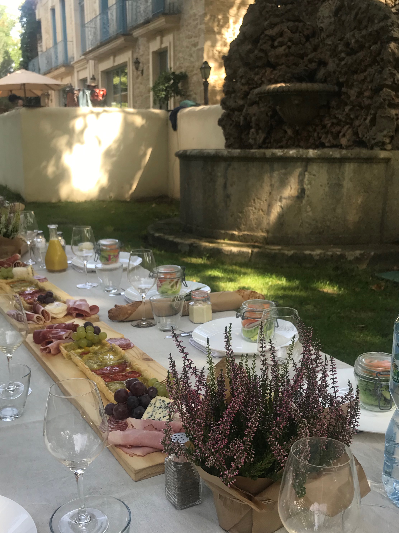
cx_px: 182
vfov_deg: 48.7
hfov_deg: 37.7
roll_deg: +0.3
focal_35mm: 38
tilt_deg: -15.4
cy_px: 322
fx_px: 584
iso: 20
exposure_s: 1/227
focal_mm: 3.99
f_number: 1.8
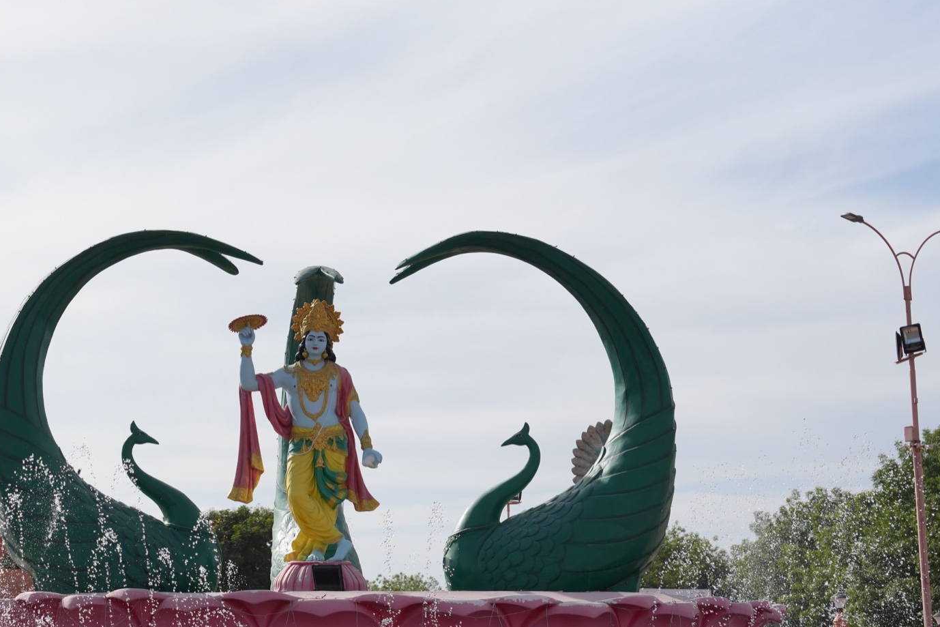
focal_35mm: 74
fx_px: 1932
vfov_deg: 18.4
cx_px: 306
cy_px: 408
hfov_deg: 27.2
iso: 800
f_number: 5
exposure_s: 1/8000
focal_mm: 51
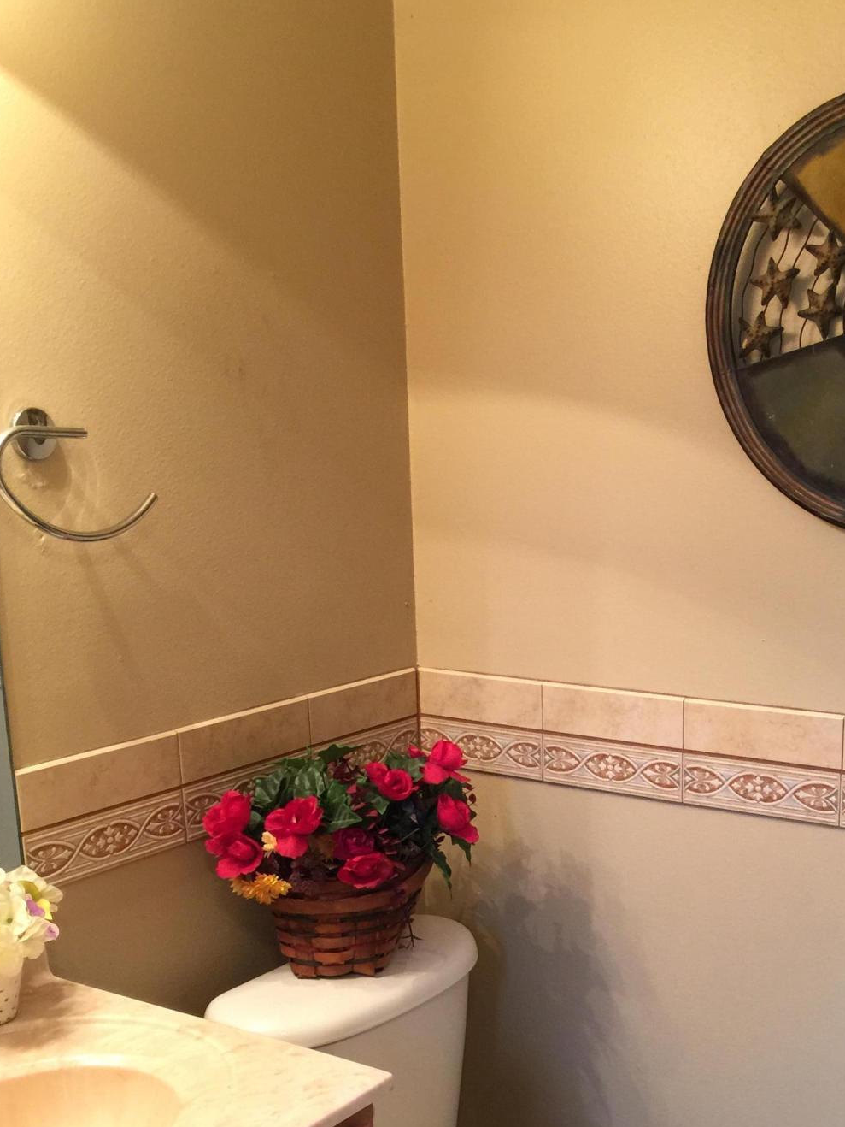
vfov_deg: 42.1
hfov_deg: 32.4
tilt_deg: -16.0
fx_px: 1432
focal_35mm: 44
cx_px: 614
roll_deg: +0.8
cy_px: 796
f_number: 2.2
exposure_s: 1/15
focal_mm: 4.15
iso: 64
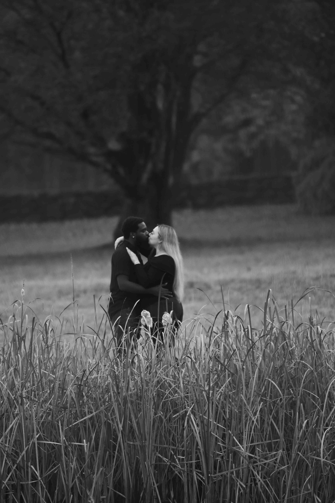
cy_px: 264
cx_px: 146
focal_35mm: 339
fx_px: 4732
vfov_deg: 6.1
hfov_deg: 4.1
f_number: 2.8
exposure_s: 1/250
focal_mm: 200
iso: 800
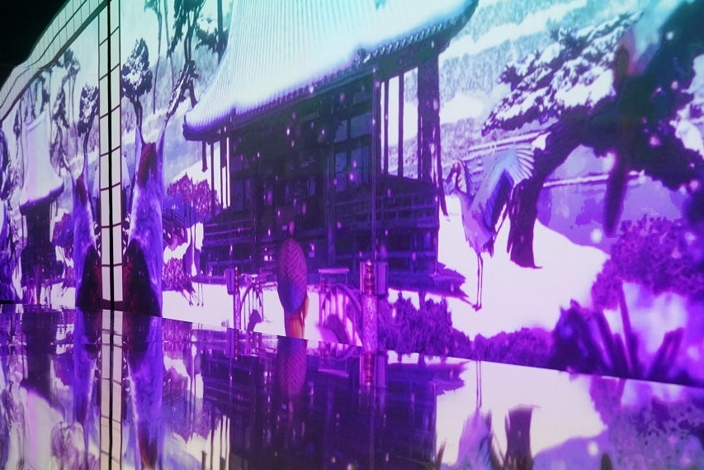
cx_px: 438
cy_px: 311
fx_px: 880
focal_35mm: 45
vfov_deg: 29.7
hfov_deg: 43.3
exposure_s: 1/160
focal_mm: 32
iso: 2000
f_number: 2.8
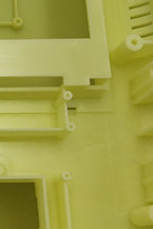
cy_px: 22
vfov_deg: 17.5
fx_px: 732
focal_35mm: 115
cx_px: -110
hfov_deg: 11.2
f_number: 1.8
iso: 50
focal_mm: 3.95
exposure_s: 1/106
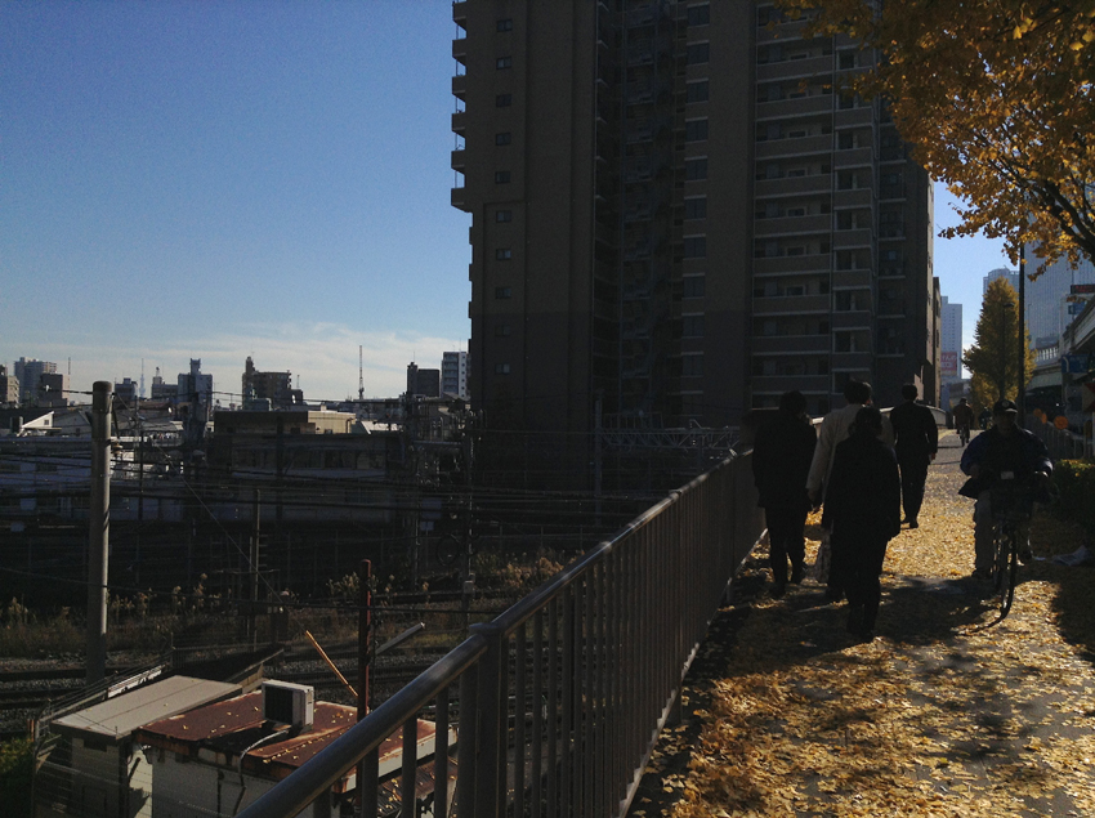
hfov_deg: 55.4
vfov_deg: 42.8
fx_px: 1042
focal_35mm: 33
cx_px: 548
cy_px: 409
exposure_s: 1/3226
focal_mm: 3.3
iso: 32
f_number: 2.4
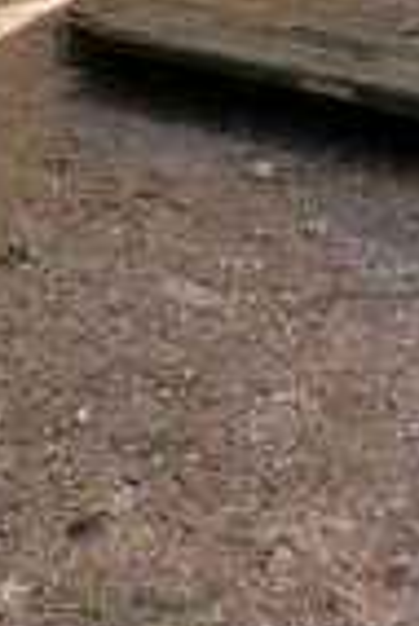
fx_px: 1324
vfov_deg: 23.1
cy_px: -225
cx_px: -9
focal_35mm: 76
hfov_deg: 17.5
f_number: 2.2
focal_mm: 1.74
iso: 50
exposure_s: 1/120
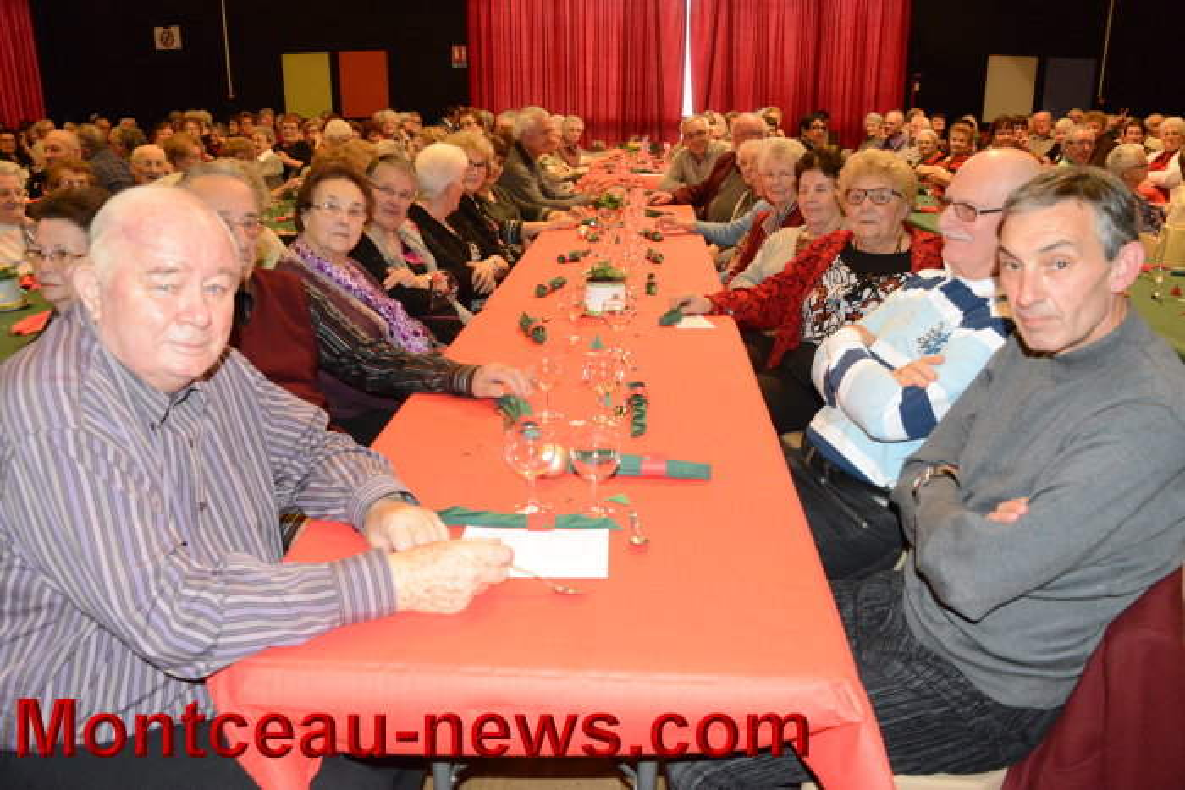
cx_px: 592
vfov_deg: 46.4
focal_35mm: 28
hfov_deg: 65.5
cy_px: 395
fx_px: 922
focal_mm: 28
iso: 6400
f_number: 8
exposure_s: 1/80
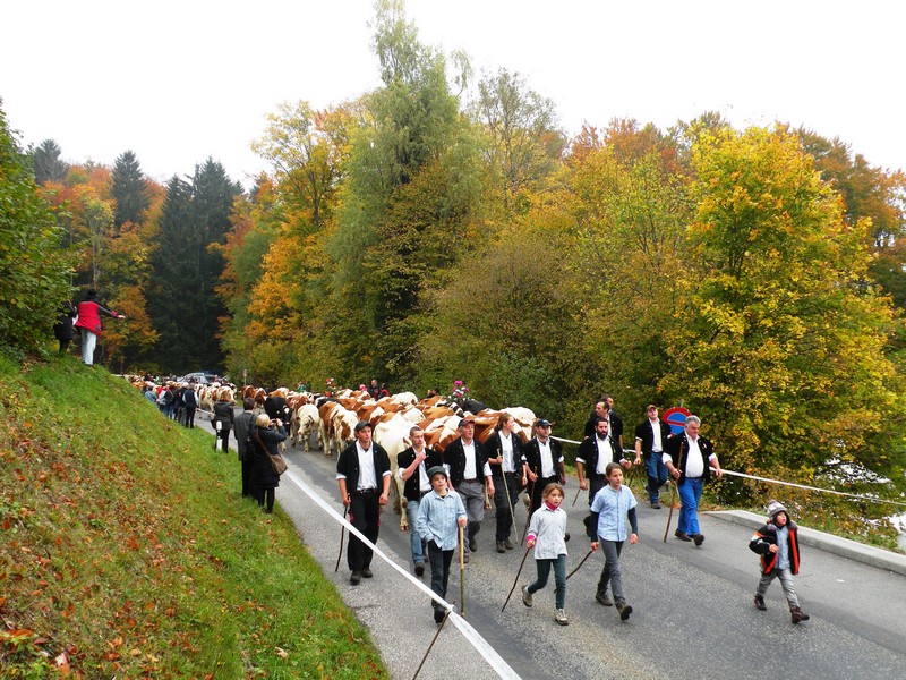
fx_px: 864
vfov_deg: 42.9
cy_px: 340
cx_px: 453
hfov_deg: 55.4
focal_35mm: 33
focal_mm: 5.8
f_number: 4
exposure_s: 1/103
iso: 64
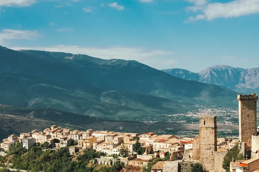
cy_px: 153
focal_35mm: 81
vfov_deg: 16.6
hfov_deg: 24.9
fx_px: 582
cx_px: 177
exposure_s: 1/160
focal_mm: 45
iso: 125
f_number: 14
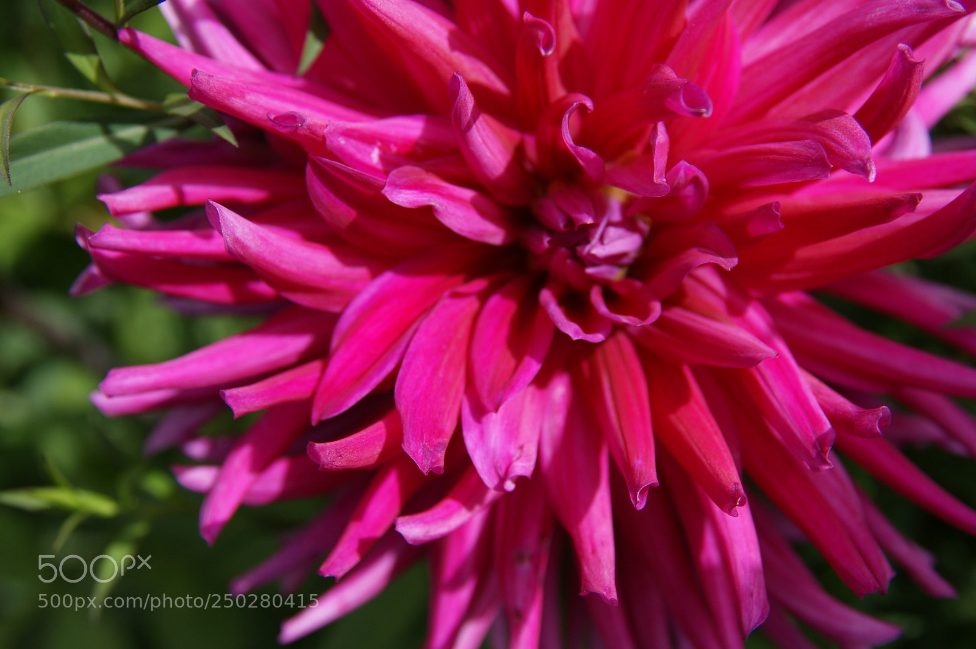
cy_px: 324
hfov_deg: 46.4
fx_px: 1138
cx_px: 488
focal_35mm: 42
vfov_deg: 31.9
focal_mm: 28
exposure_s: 1/400
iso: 100
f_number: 5.6
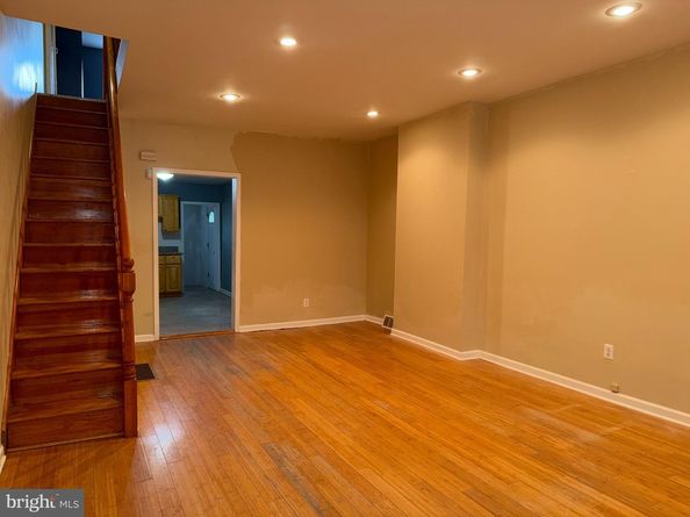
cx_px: 345
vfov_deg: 56.8
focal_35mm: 24
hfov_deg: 71.6
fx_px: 478
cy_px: 258
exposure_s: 1/24
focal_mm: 6.76
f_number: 1.78
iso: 64
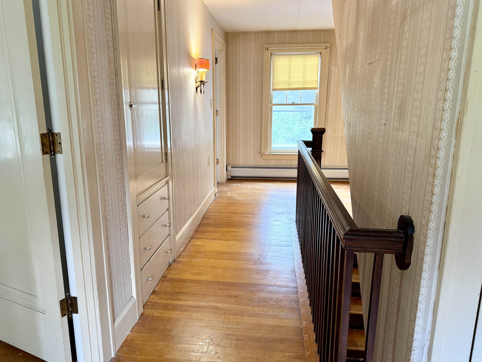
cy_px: 176
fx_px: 348
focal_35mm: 25
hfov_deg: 69.4
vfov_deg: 54.9
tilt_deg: -12.6
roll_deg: -0.8
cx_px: 238
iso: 250
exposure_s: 1/60
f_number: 1.78
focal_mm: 6.76
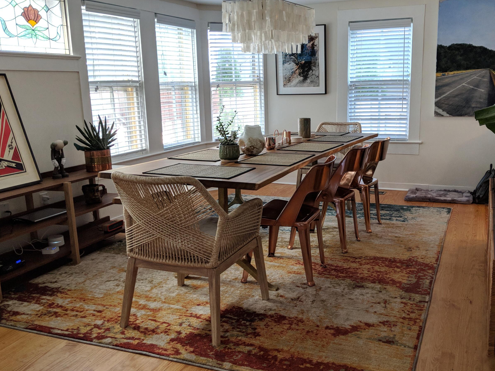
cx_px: 291
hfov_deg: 53.7
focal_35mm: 34
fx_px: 486
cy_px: 192
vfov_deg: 41.8
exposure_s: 1/120
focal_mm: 4.44
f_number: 1.8
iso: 97
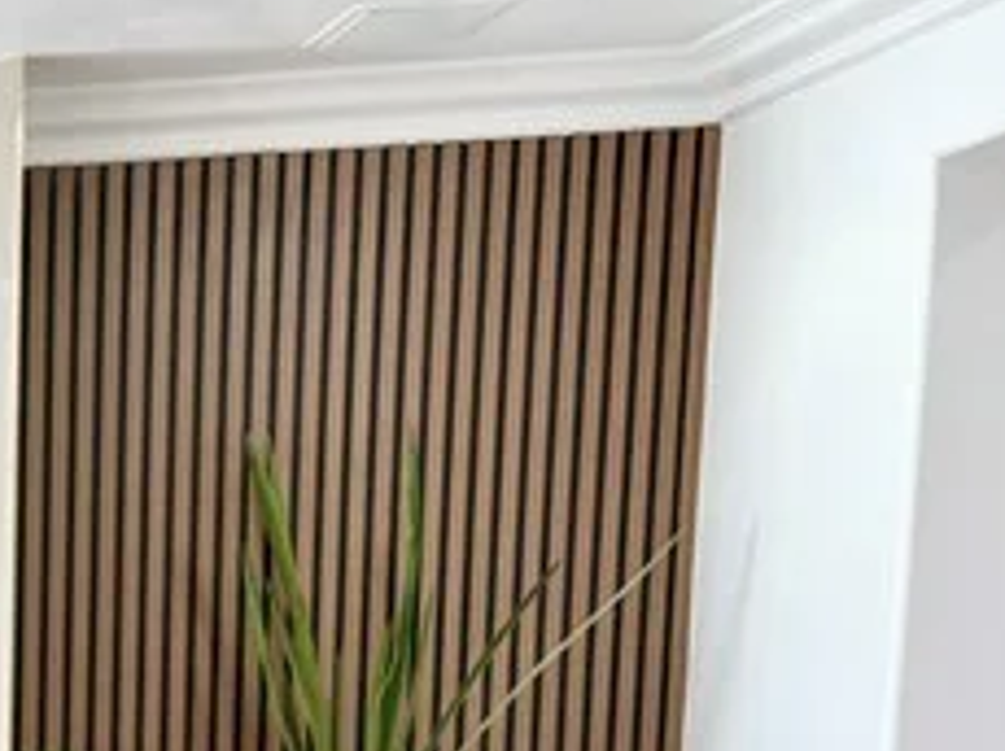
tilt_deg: -11.6
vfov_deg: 11.6
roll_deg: +3.1
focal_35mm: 116
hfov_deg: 14.6
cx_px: -870
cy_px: 1467
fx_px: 3364
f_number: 1.6
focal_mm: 5.96
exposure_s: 1/191
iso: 100
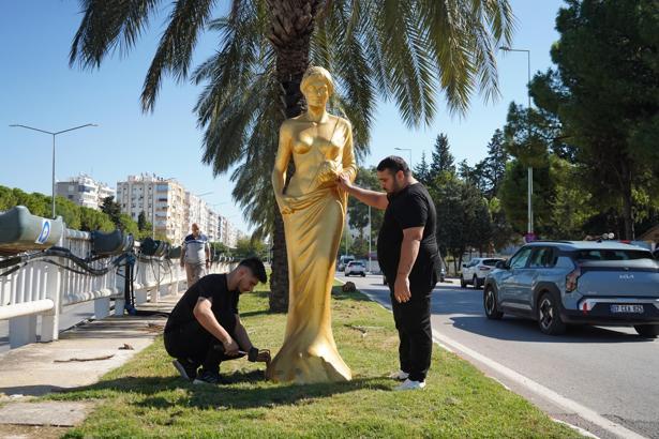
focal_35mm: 33
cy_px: 220
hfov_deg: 57.2
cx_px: 330
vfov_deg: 40.0
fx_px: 604
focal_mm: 33
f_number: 5.6
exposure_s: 1/5000
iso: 2000
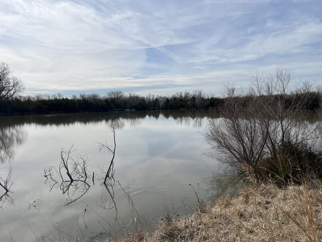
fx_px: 242
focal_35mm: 26
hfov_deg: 67.3
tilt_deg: -4.6
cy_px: 121
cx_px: 161
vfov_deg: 53.1
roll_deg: +0.4
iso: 50
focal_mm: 5.7
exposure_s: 1/11364
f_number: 1.5
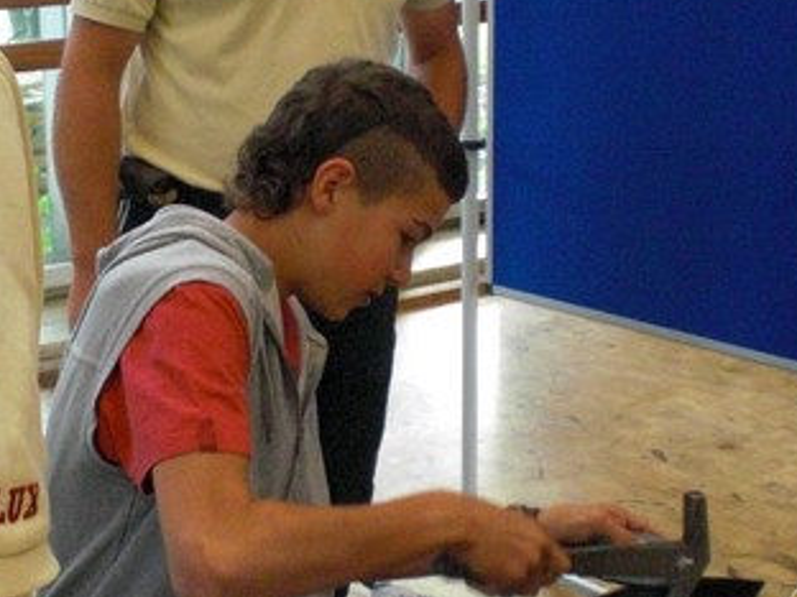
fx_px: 1681
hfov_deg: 26.6
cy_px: 250
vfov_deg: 20.2
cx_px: 294
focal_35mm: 73
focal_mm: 6.3
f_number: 3.1
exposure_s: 1/100
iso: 800
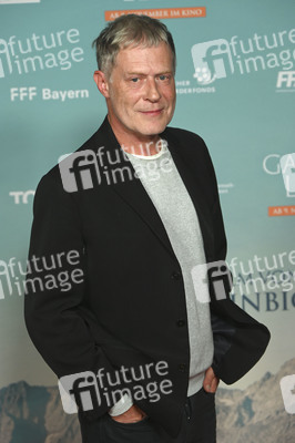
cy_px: 222
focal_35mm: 98
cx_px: 148
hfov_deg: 13.9
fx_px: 1207
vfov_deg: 20.8
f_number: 6.3
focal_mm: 98
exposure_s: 1/200
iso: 1000
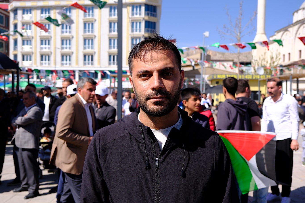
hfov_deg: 51.9
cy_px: 102
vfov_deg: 35.9
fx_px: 313
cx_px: 152
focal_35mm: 37
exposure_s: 1/2000
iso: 320
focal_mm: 24.7
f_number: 4
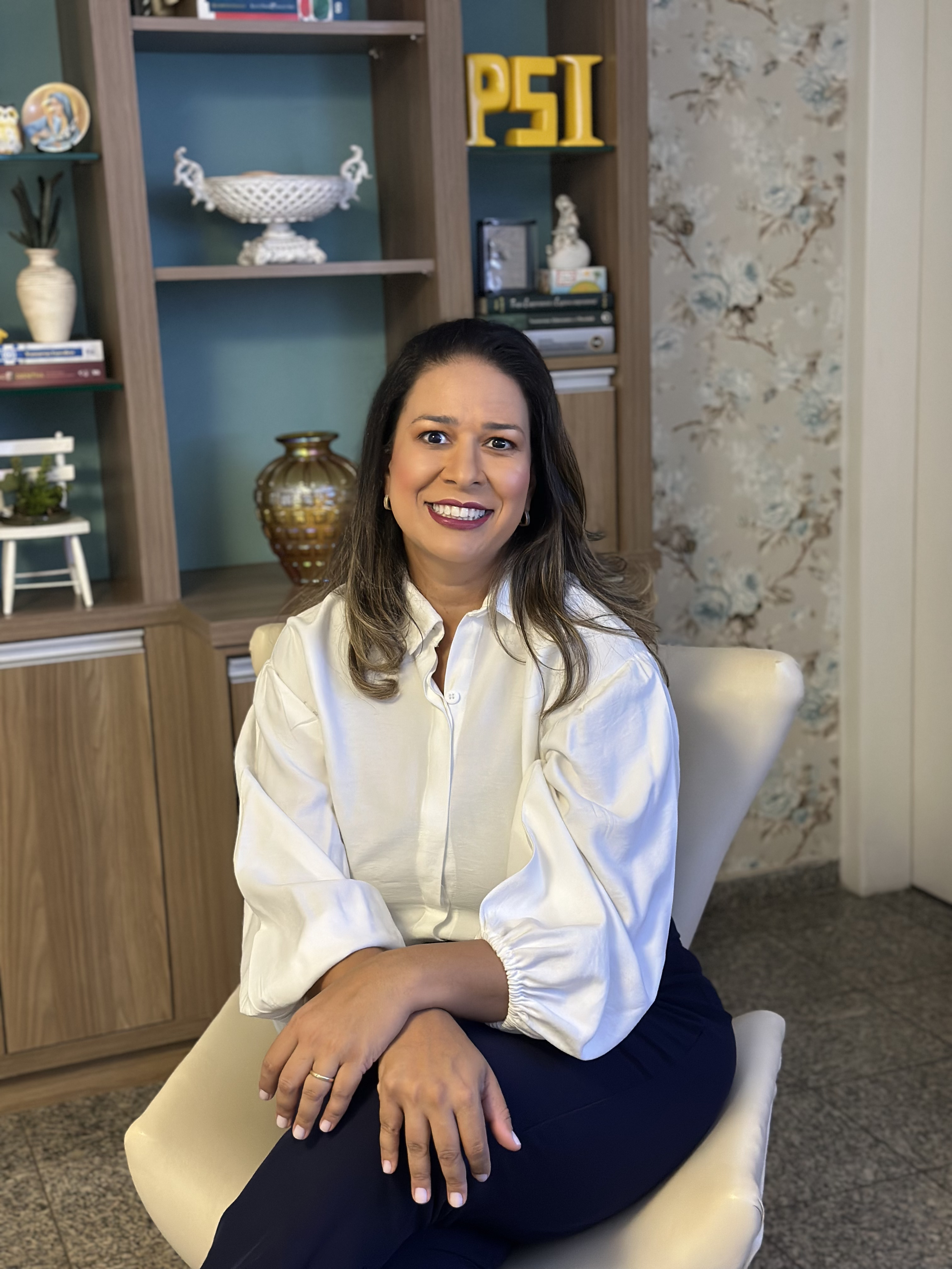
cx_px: 476
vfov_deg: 39.7
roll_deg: +1.7
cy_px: 634
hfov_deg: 30.3
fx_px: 1760
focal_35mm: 48
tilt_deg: -10.8
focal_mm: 6.86
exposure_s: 1/40
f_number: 1.78
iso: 400
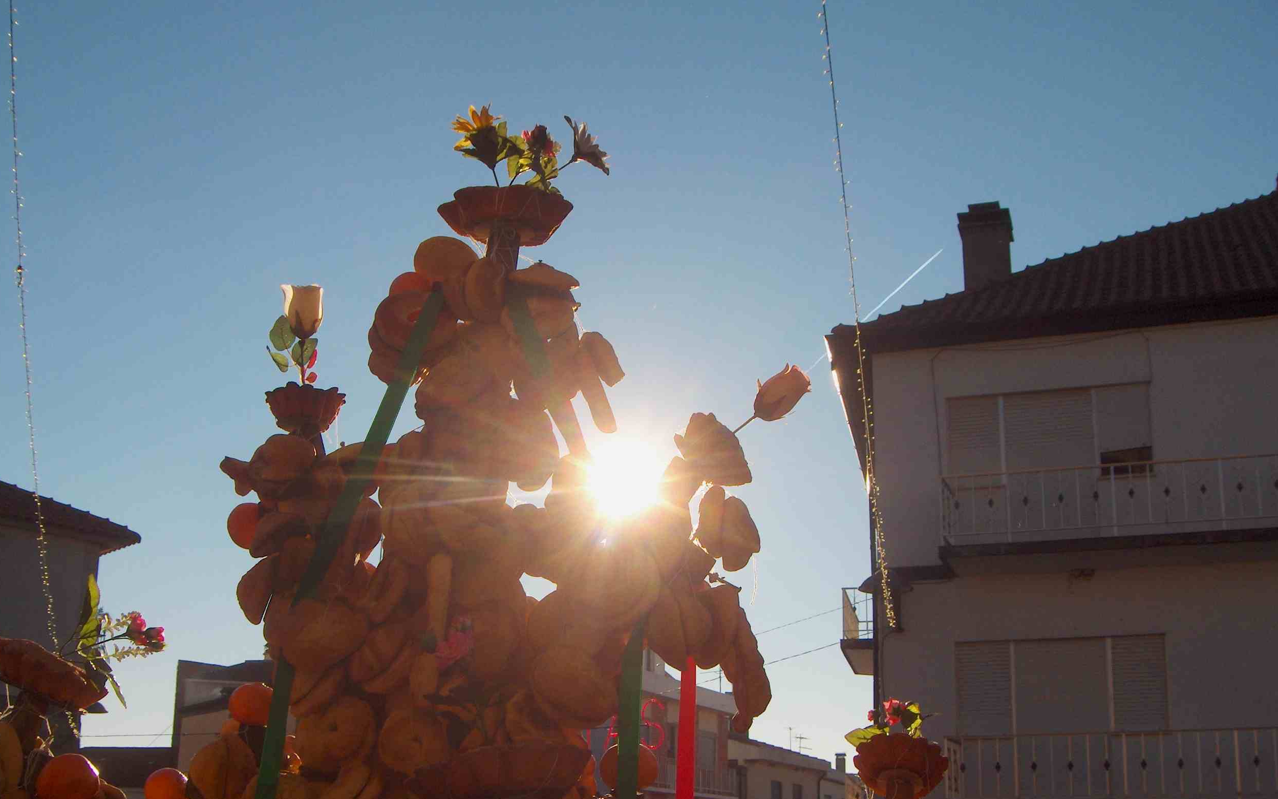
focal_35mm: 43
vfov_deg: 29.8
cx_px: 615
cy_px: 491
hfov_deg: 46.2
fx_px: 1498
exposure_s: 1/1266
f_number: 4.8
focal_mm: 8
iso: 100
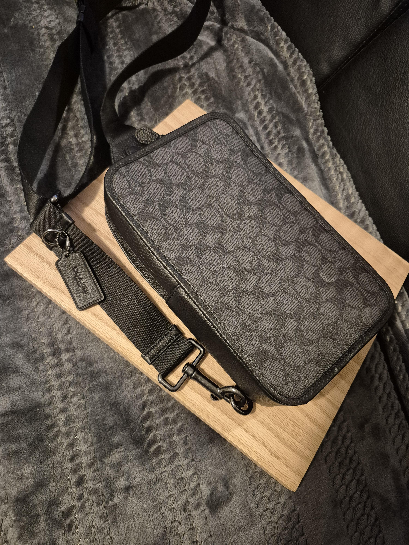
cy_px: 272
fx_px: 362
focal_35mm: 23
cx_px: 204
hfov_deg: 58.9
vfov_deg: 73.9
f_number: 1.8
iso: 1250
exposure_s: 1/40
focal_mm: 5.4
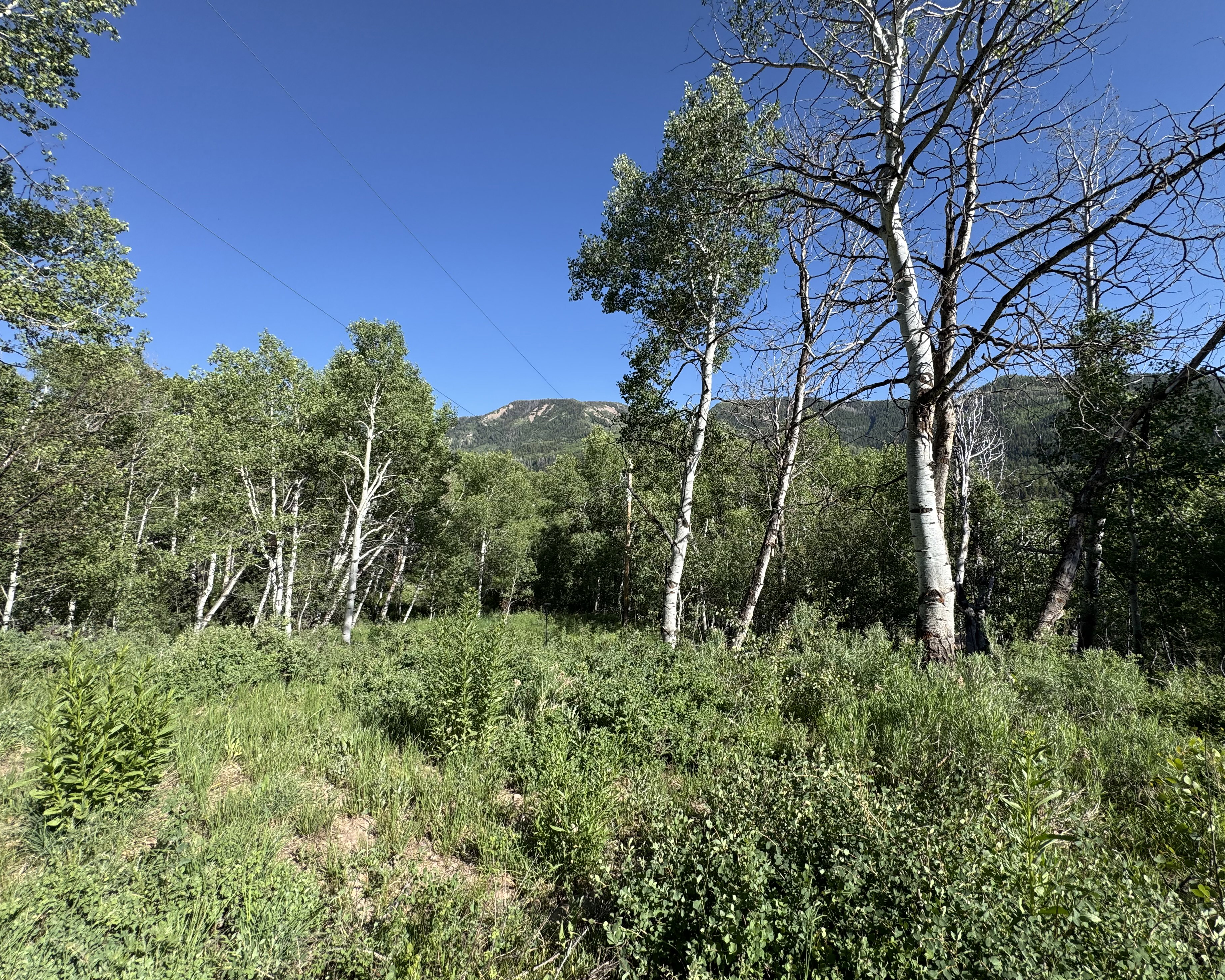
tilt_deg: -0.1
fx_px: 544
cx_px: 648
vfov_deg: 84.0
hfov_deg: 96.7
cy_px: 494
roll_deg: +1.8
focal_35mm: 15
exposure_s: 1/993
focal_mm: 2.22
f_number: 2.2
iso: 40
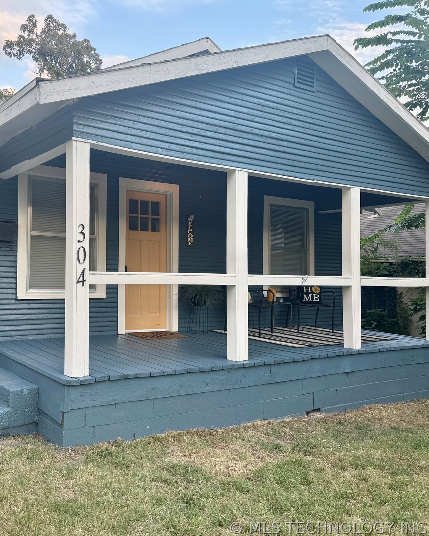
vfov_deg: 55.7
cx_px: 109
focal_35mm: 32
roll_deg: -0.7
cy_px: 266
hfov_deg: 44.3
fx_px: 508
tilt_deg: +0.6
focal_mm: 6.76
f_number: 1.78
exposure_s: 1/181
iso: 80
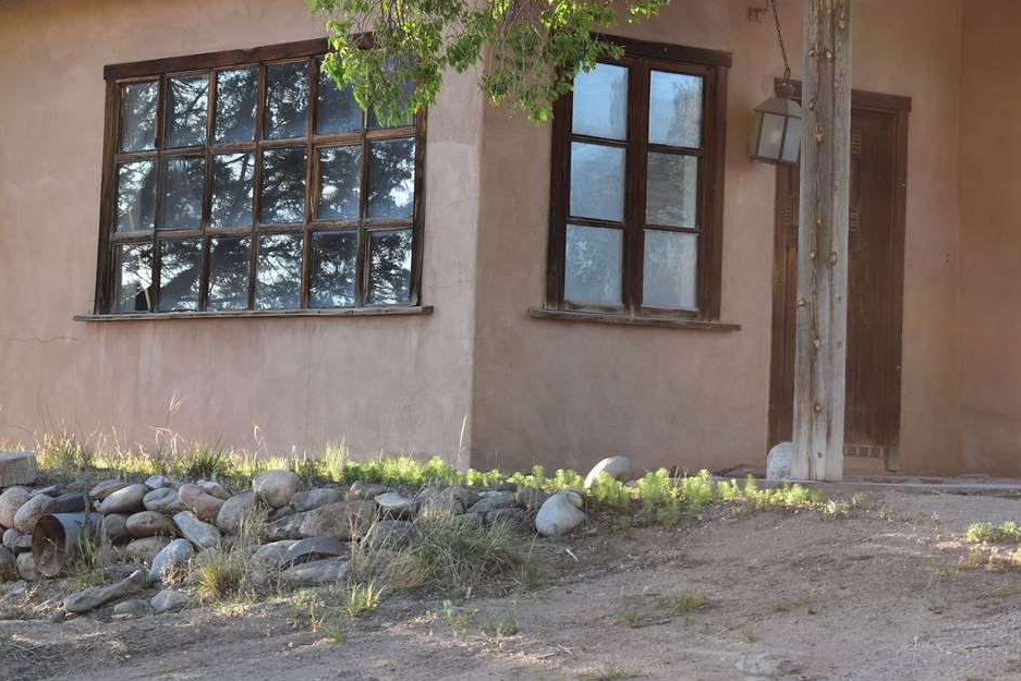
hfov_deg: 18.1
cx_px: 556
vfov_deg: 12.1
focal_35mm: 113
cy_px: 218
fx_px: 3196
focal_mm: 55
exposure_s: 1/80
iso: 400
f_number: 8
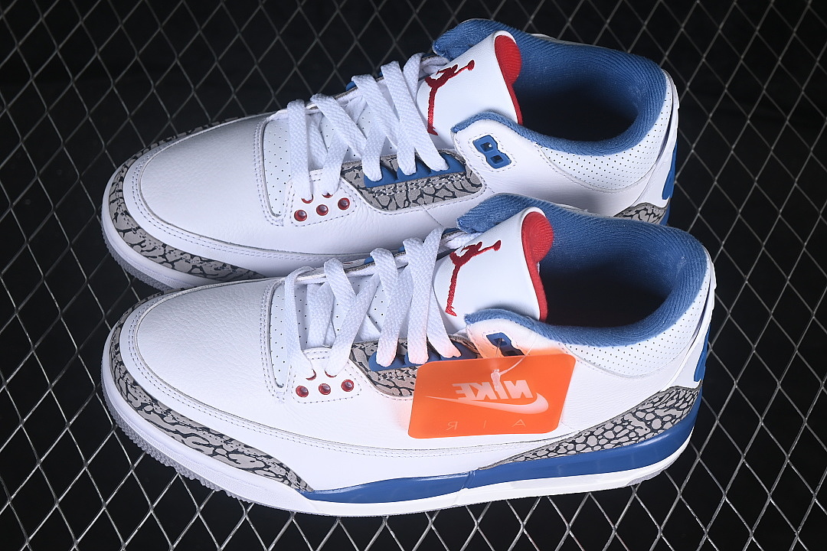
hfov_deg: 27.0
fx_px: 1723
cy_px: 276
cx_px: 414
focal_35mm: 75
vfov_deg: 18.2
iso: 160
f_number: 7.1
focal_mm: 50
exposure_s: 1/80
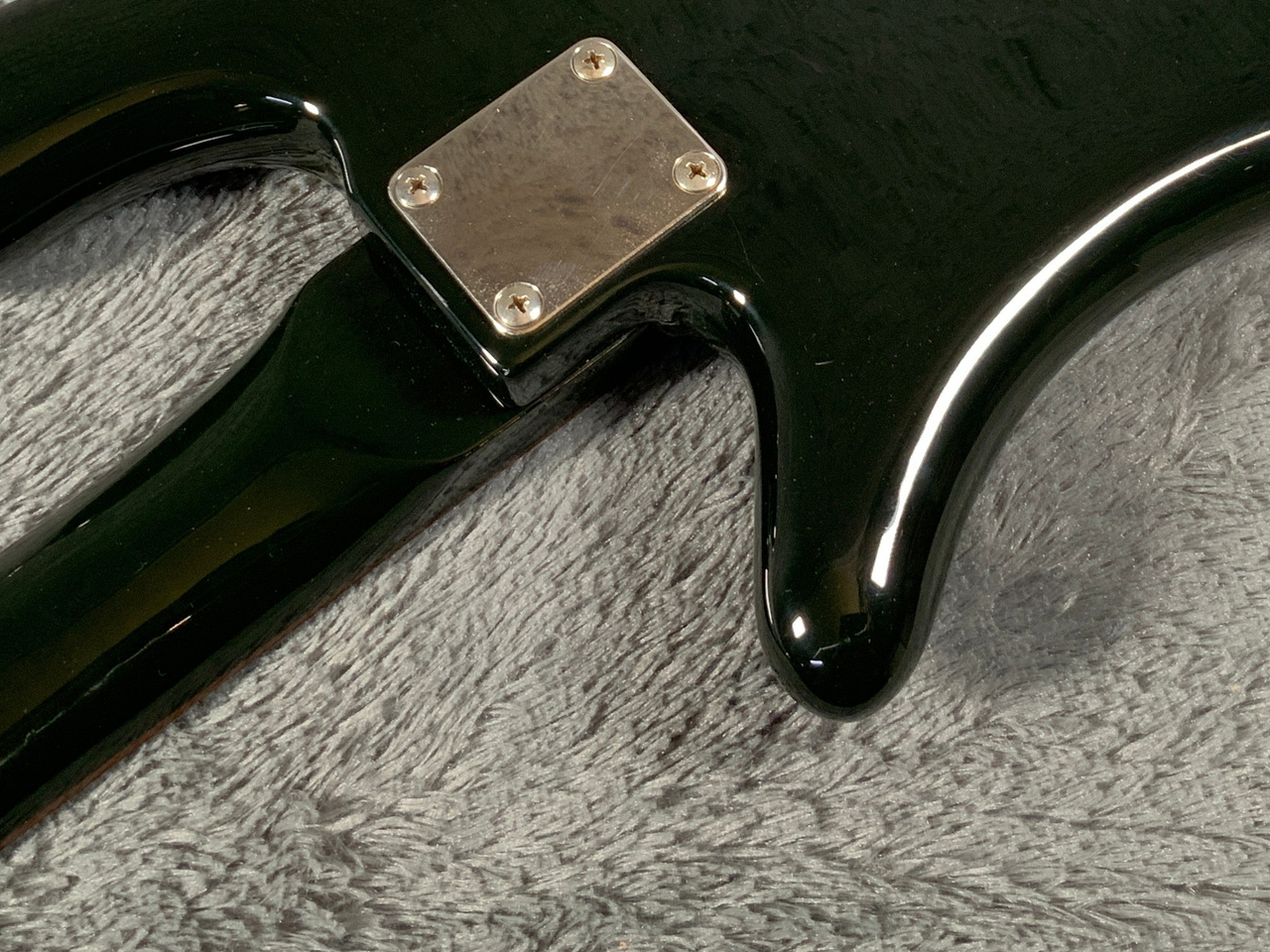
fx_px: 2128
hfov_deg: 33.1
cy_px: 78
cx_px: 758
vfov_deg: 24.4
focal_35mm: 58
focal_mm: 3
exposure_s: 1/52
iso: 80
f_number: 1.8
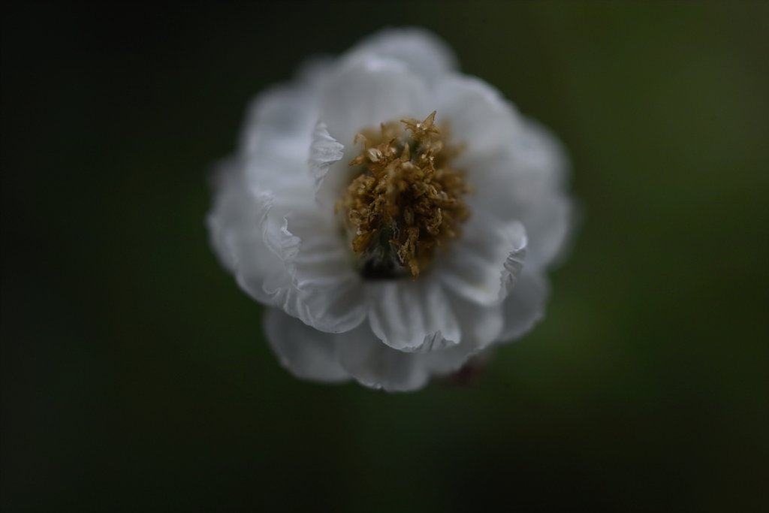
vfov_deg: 16.1
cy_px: 256
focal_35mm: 85
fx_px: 1816
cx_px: 384
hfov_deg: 23.9
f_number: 2.8
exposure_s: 1/250
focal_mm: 50
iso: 100
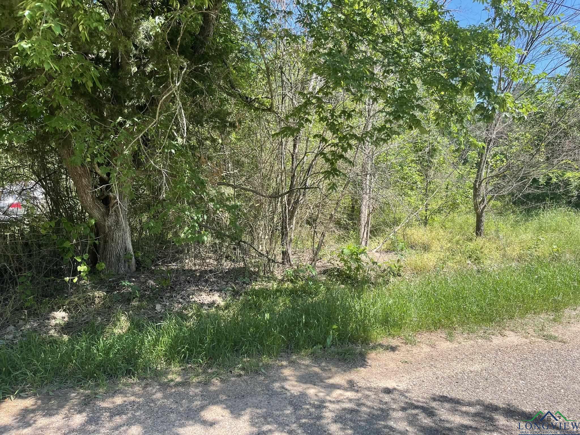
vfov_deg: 54.9
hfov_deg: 69.4
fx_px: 419
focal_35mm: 25
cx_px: 290
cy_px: 218
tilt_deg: -2.9
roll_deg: -0.2
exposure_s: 1/722
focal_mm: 5.1
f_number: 1.6
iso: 32
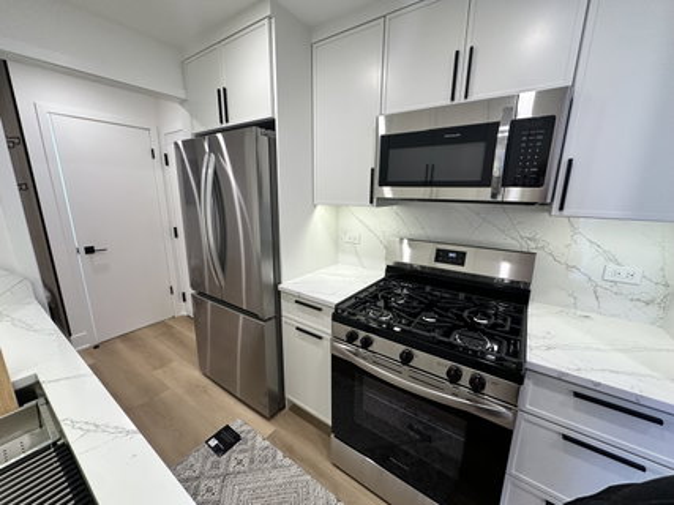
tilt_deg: -13.3
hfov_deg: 102.1
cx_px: 337
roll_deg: -1.4
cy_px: 252
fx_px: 273
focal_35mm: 14
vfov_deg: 85.6
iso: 200
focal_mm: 2.22
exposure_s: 1/120
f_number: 2.2
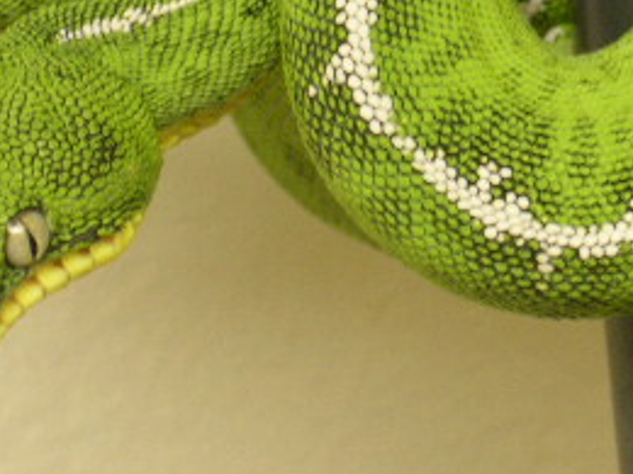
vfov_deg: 5.2
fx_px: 5212
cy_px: -39
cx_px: 402
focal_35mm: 285
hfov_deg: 6.9
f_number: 4.6
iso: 77
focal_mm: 24
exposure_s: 1/3.6
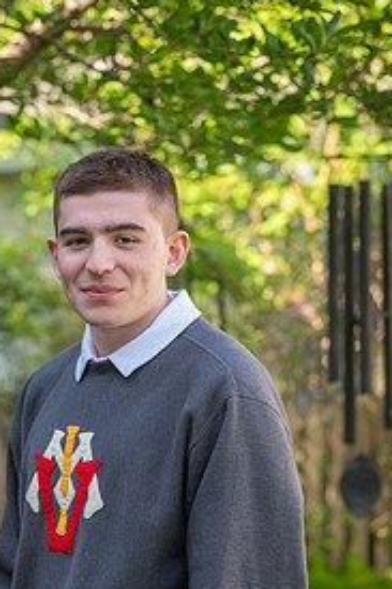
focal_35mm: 167
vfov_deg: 12.3
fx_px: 2731
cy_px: 443
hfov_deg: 8.2
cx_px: 106
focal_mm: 102
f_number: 4
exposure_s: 1/125
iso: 250
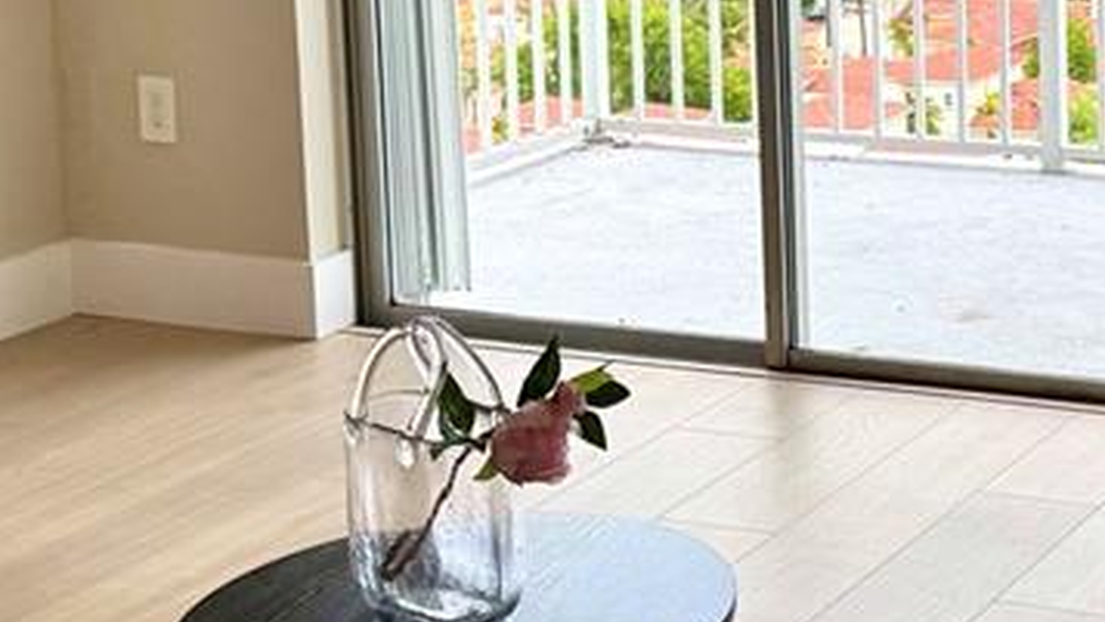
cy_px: -56
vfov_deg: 13.5
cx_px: 1043
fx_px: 2579
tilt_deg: -6.6
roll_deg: +1.7
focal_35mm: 88
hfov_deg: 23.4
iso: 80
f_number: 1.78
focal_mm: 6.76
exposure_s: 1/2041
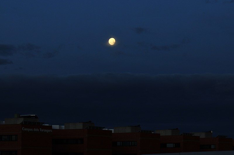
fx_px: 682
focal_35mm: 105
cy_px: 78
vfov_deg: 13.0
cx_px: 117
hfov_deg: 19.5
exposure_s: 1/80
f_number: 5.6
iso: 200
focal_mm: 70
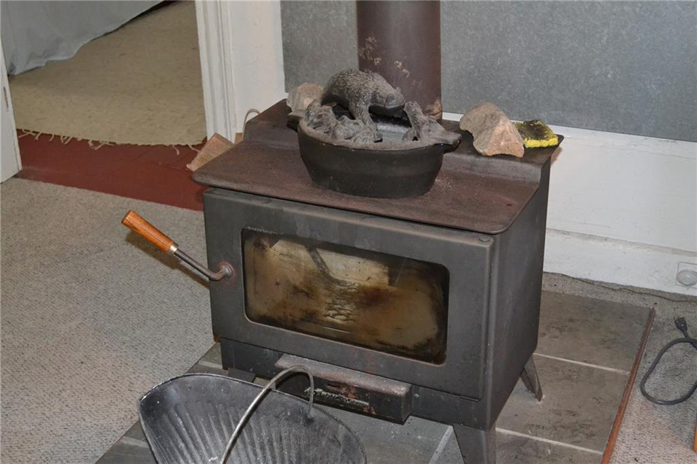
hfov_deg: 37.9
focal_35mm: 52
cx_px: 348
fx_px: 1016
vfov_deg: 25.7
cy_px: 232
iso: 3200
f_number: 5
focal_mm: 35
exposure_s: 1/60
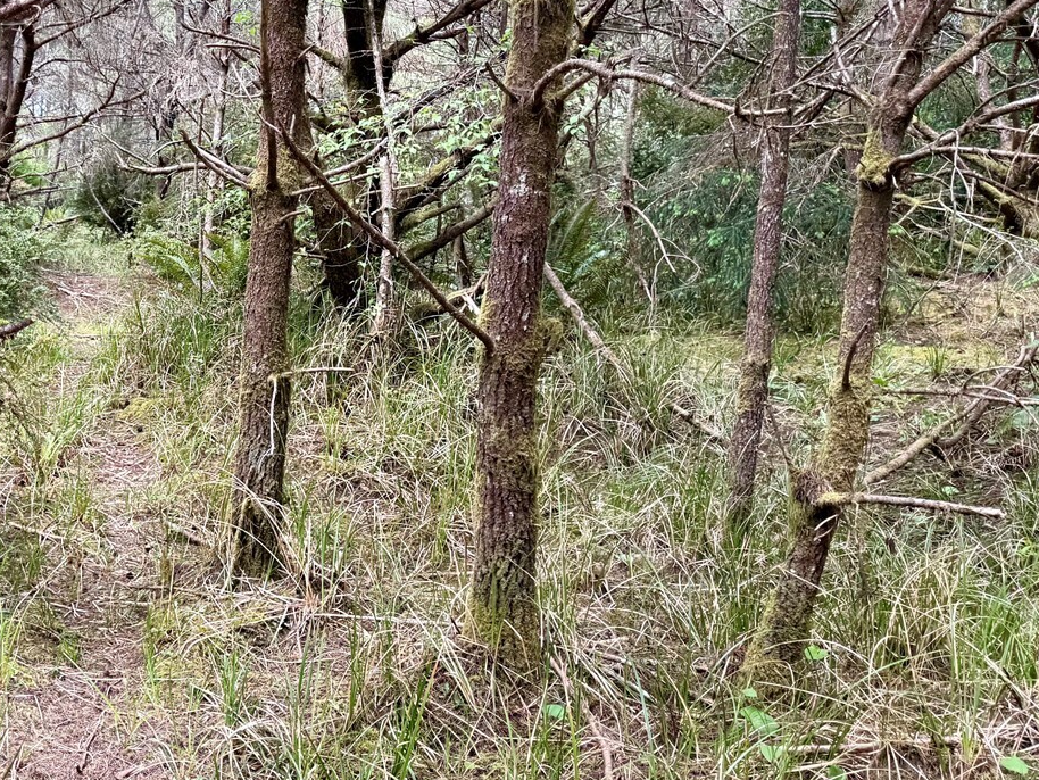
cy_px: 250
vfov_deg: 34.0
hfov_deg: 42.5
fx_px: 1261
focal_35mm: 42
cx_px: 188
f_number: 1.78
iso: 80
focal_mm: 6.76
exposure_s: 1/231
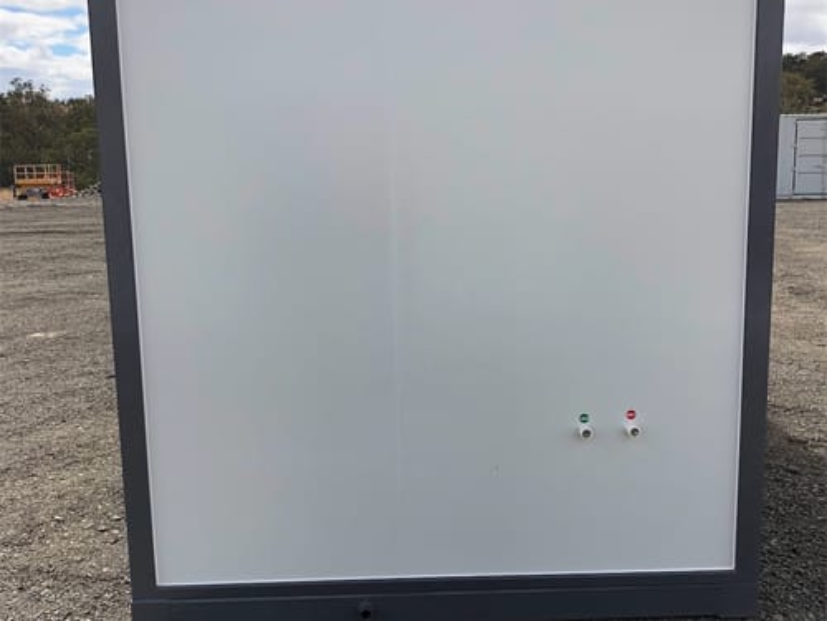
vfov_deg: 49.7
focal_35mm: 28
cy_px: 310
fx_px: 669
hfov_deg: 63.4
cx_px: 414
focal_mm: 3.99
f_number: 1.8
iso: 20
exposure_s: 1/1600
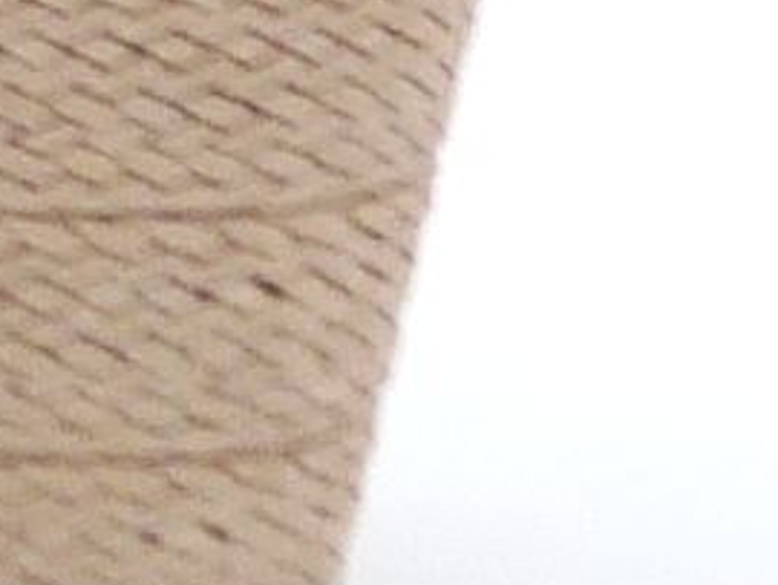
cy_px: -320
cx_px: -1173
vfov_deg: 4.7
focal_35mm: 314
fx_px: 7063
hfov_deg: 6.0
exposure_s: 1/200
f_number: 4.5
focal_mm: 5.4
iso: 100
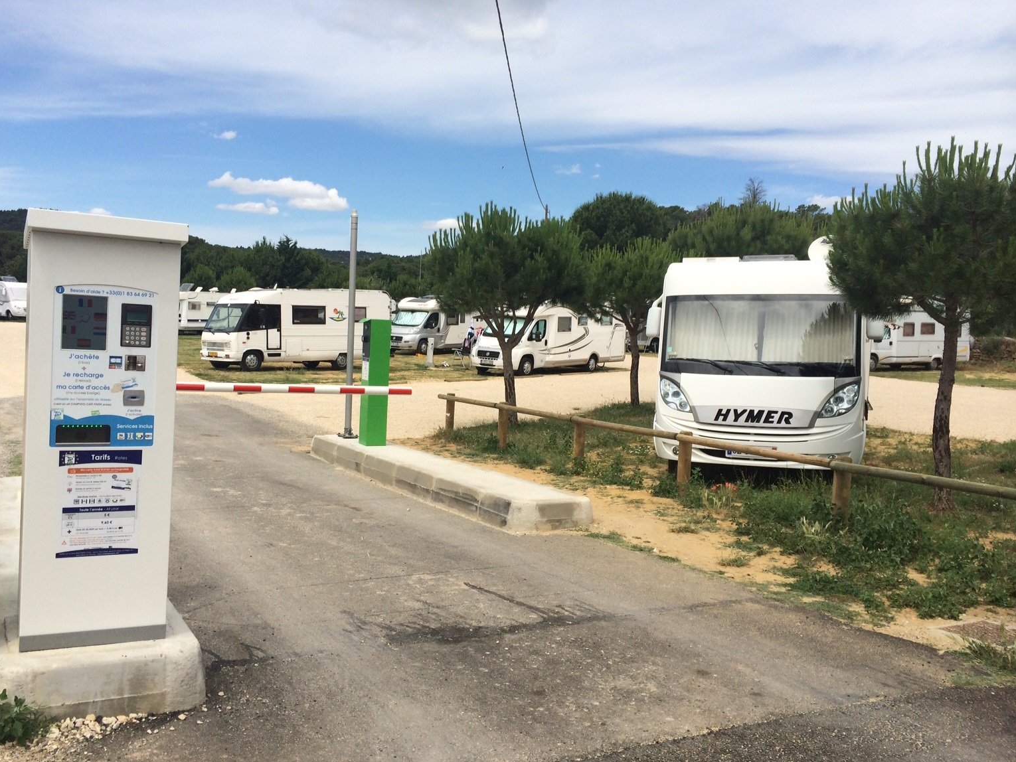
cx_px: 476
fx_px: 939
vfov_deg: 44.2
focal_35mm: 32
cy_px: 384
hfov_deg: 56.8
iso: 40
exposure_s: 1/3165
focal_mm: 4.12
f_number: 2.2
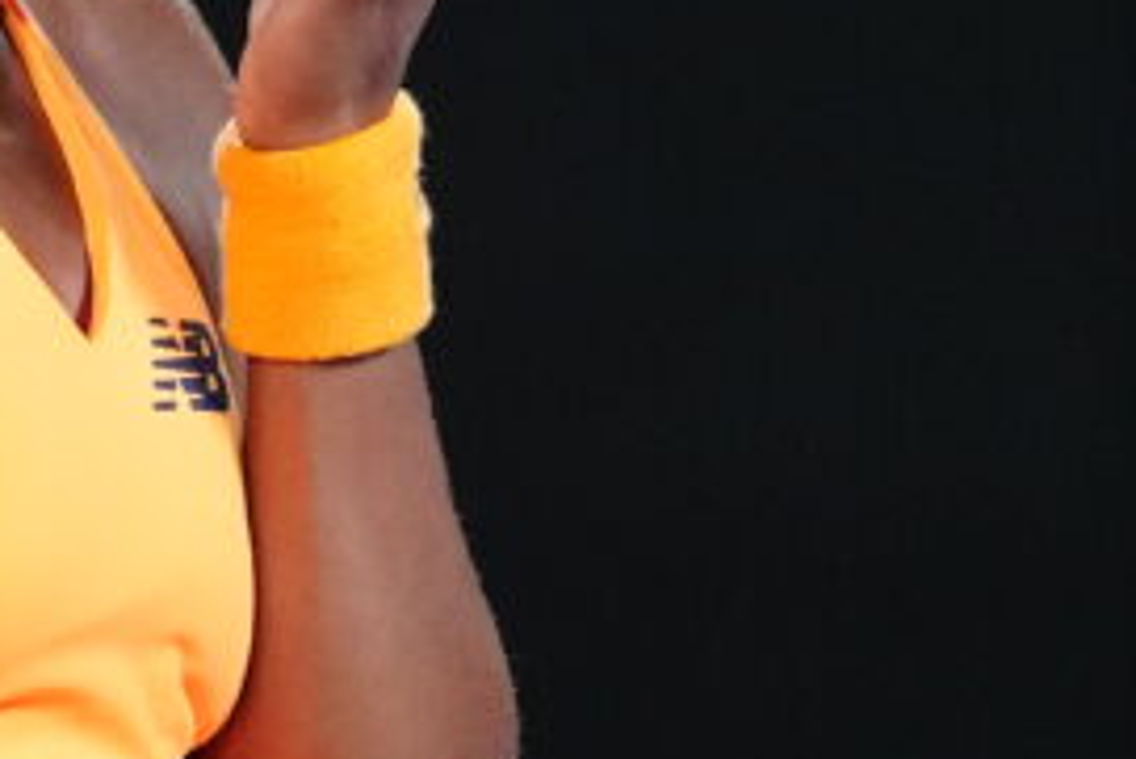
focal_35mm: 830
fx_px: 26204
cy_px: 92
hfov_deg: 2.5
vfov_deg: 1.7
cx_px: 80
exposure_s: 1/1600
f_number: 2.8
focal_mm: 300
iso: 3200
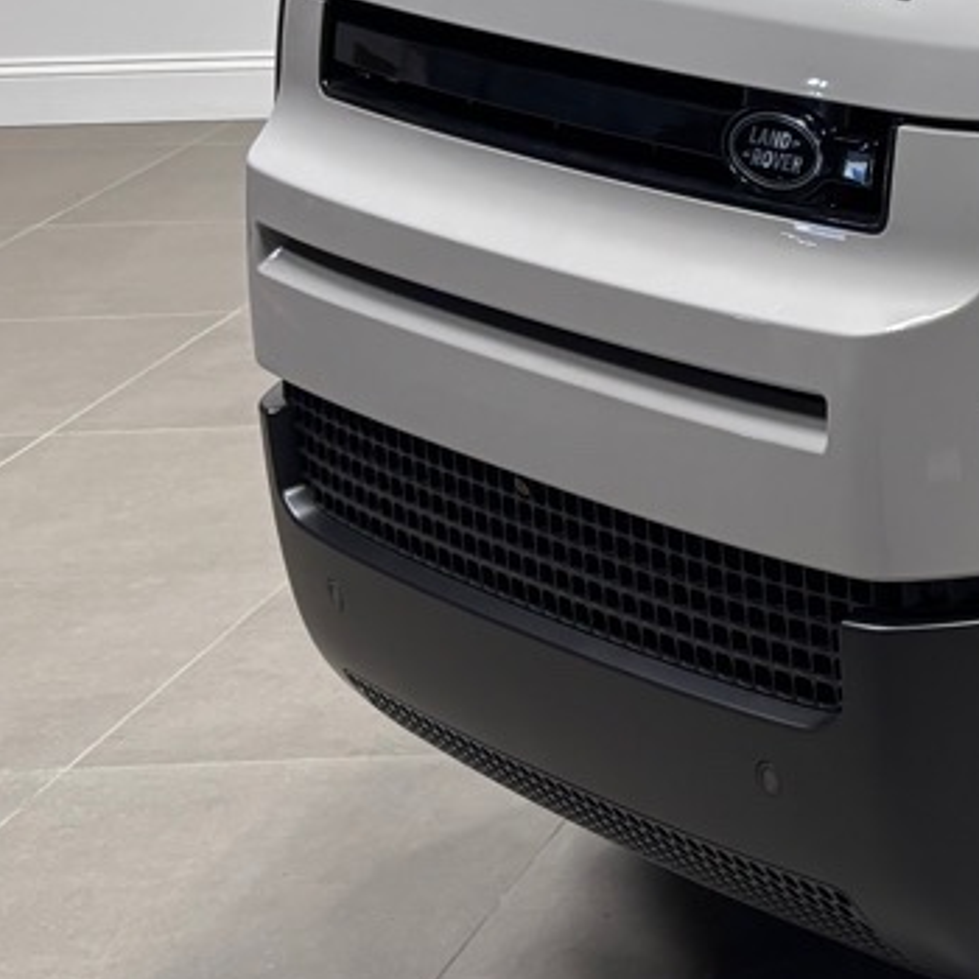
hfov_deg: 14.0
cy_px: 56
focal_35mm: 105
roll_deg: +1.2
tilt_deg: -13.2
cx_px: 1961
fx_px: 3360
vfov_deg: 16.3
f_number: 1.6
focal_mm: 5.96
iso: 50
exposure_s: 1/249
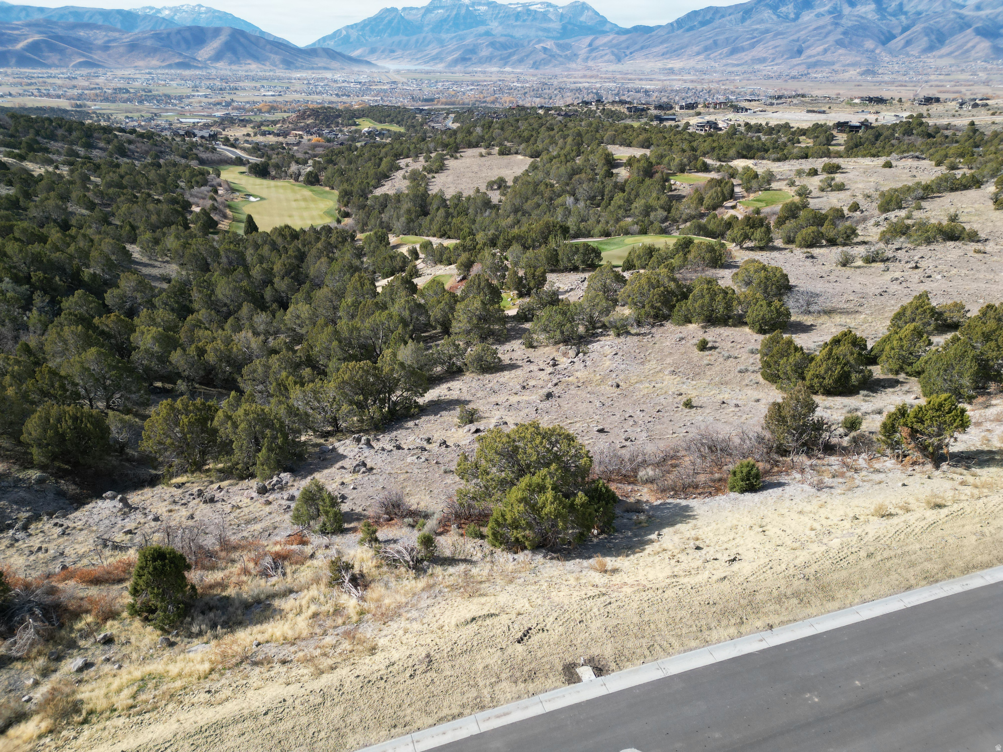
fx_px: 695
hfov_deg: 71.6
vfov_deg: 56.8
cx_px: 502
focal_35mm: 24
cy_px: 376
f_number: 1.7
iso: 130
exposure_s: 1/2000
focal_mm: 6.72
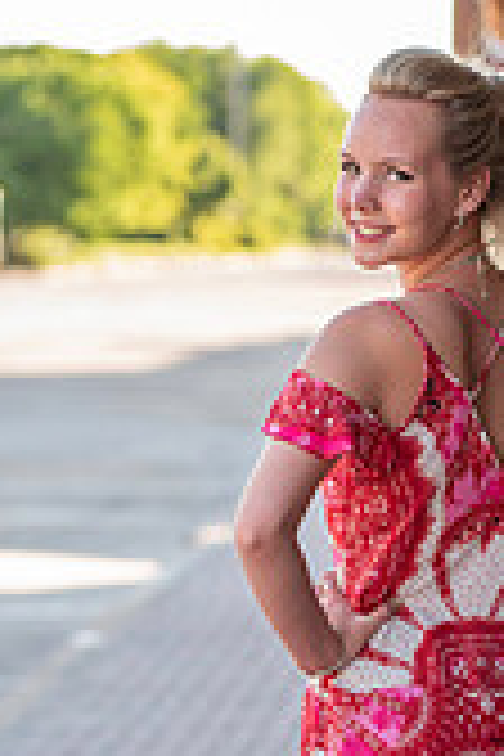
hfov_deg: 6.0
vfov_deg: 9.0
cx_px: 378
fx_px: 4788
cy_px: 526
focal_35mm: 228
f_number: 2.8
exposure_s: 1/200
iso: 125
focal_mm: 85
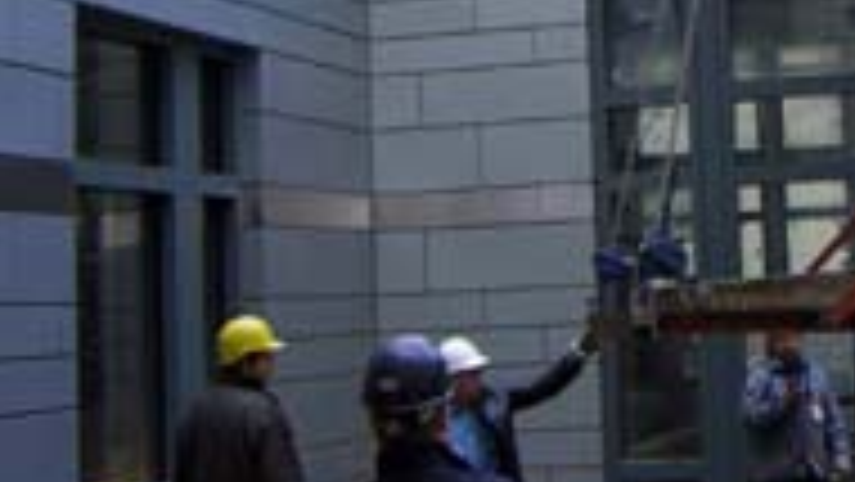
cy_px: -14
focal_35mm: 87
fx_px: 1973
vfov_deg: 13.7
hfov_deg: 23.9
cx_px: 747
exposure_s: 1/160
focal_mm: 6.2
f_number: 2.7
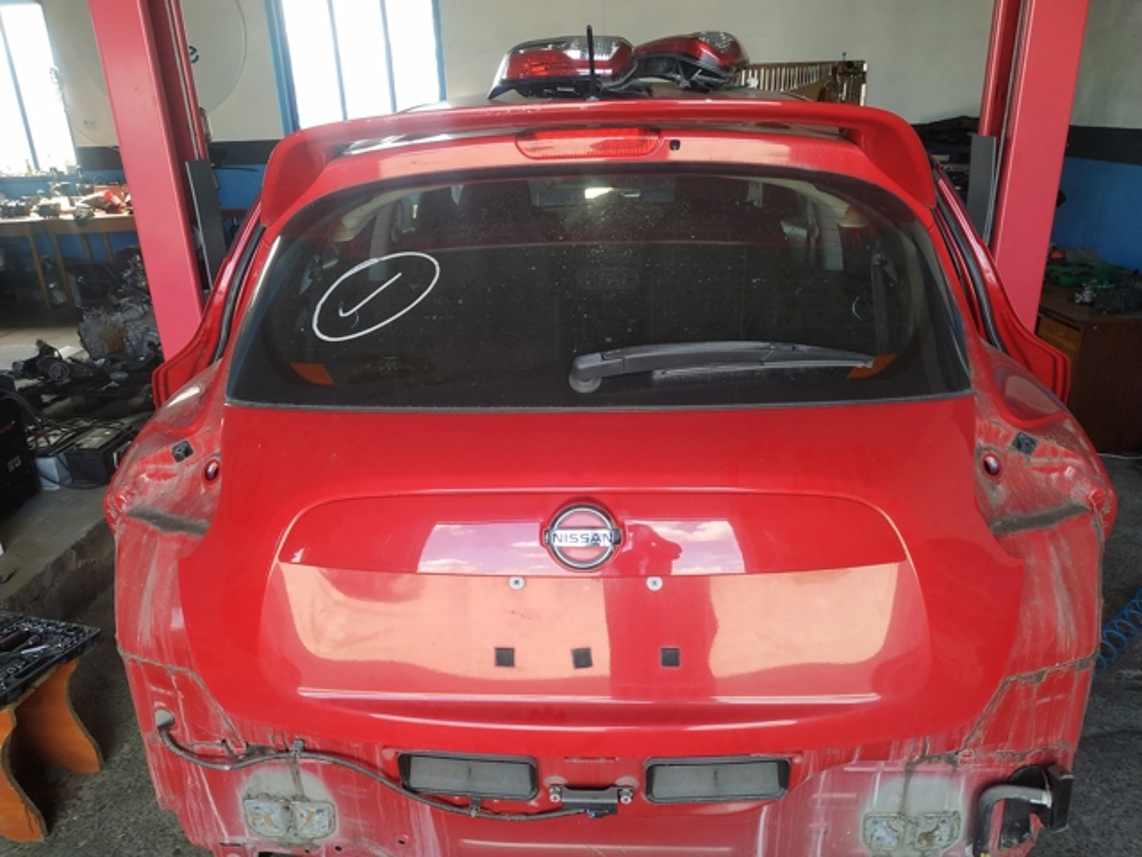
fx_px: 792
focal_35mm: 24
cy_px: 428
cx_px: 571
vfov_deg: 56.8
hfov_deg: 71.6
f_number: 1.9
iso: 250
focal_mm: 3.94
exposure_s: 1/144
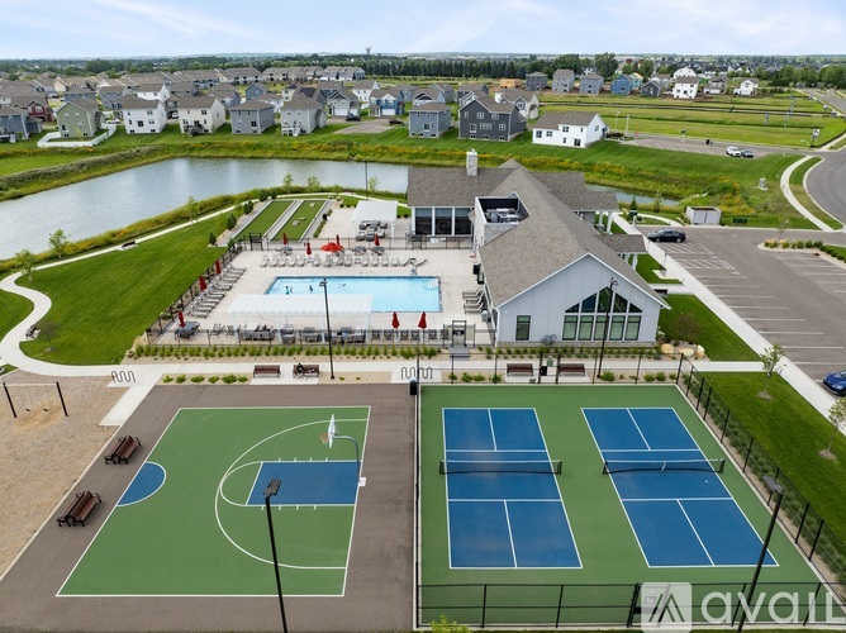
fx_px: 586
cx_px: 423
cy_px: 316
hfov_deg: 71.6
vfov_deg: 56.8
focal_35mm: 24
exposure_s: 1/1250
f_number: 2.8
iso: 140
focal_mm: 12.29
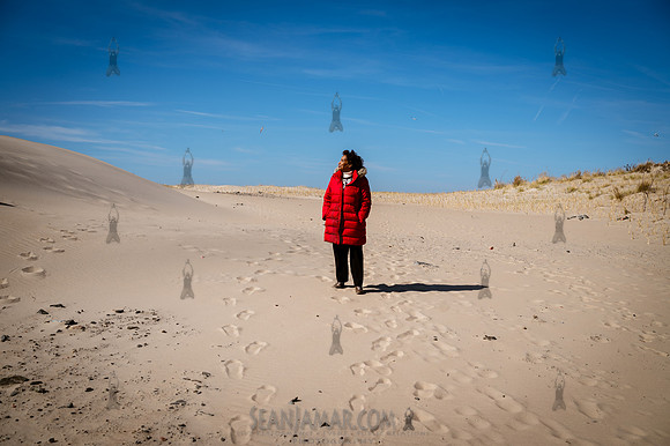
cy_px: 223
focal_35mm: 35
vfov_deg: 37.8
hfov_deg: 54.5
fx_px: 651
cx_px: 335
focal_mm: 35
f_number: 5
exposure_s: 1/1000
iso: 64
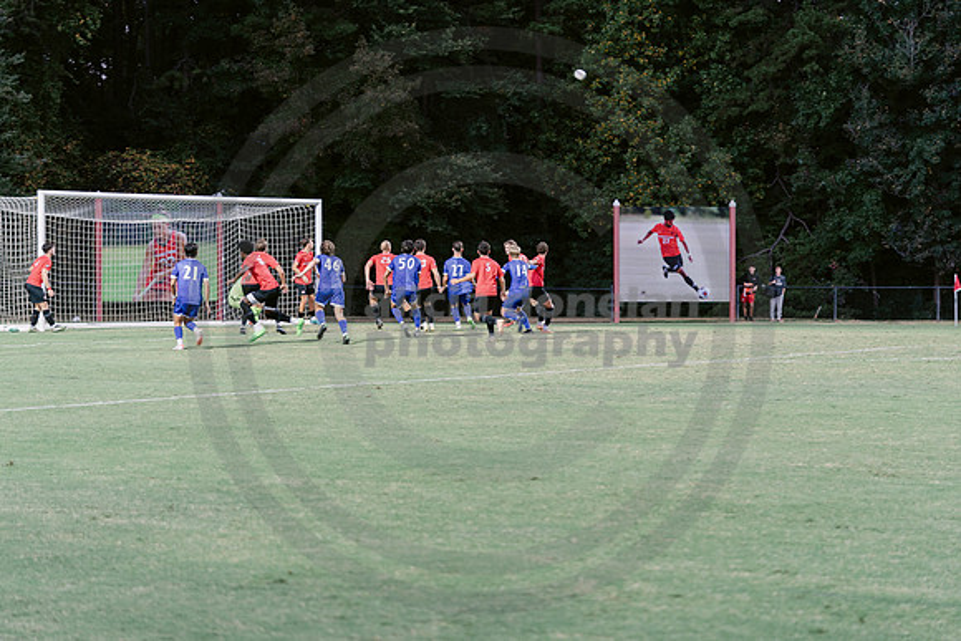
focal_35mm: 90
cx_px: 480
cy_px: 320
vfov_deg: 15.2
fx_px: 2403
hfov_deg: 22.6
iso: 640
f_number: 2.8
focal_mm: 90
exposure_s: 1/80
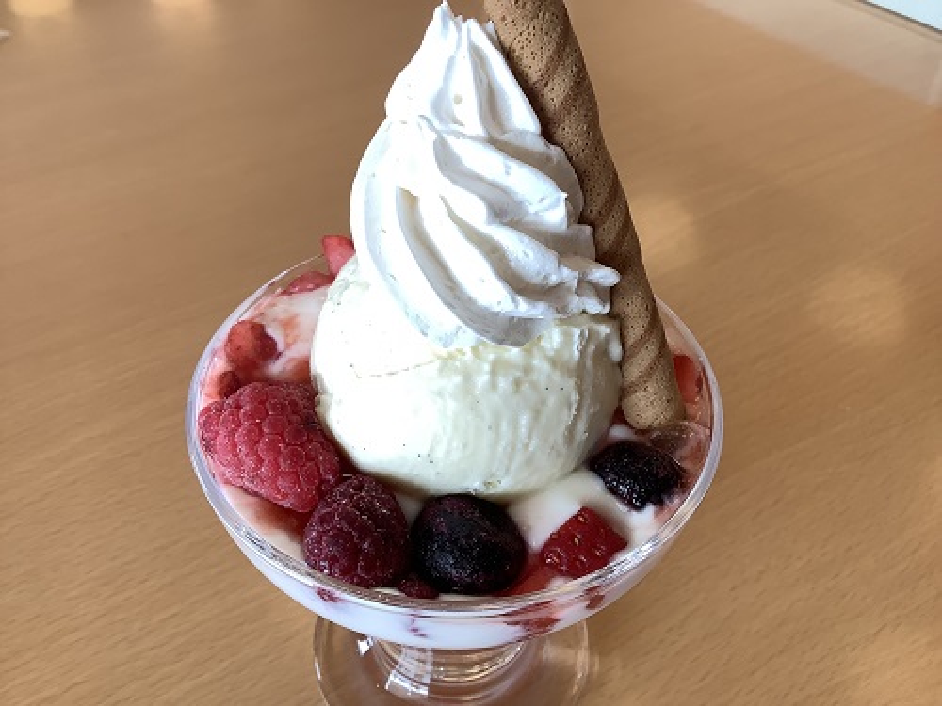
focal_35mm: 31
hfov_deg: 58.4
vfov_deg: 45.4
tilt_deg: -43.2
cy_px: 353
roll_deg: -2.3
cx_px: 471
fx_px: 844
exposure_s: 1/60
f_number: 2.4
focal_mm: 3.3
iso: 64
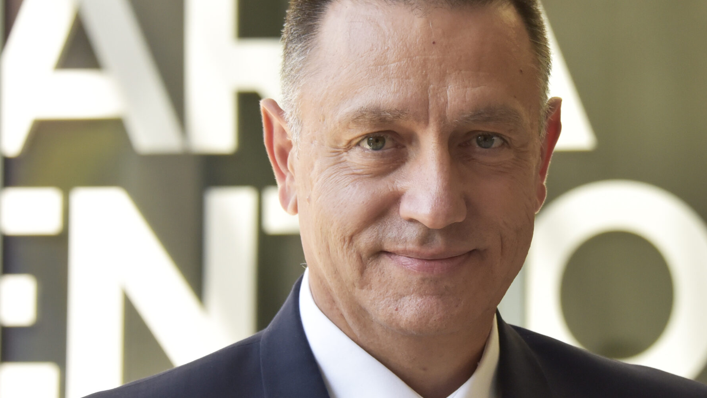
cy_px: 189
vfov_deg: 9.0
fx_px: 2531
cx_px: 425
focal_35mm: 135
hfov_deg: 15.9
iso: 1250
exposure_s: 1/1000
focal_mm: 90
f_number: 5.6
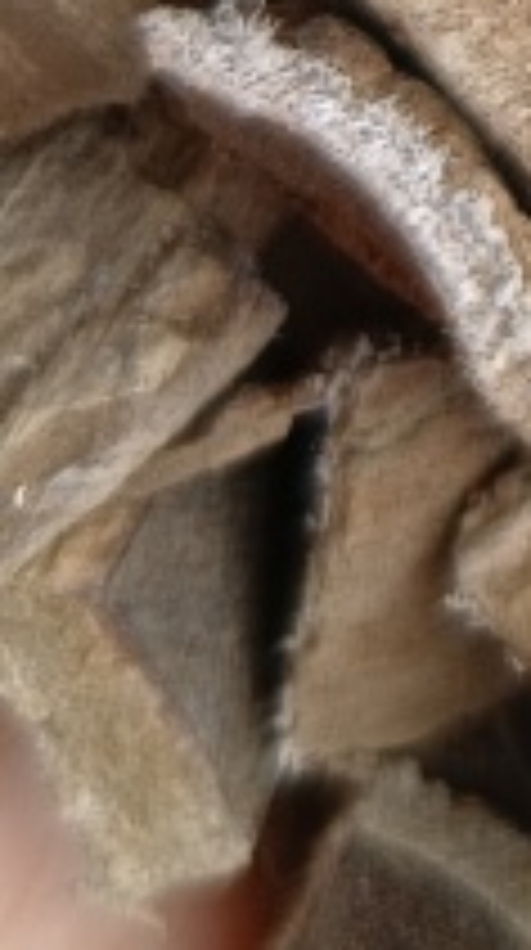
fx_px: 3193
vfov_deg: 15.2
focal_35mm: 127
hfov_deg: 8.5
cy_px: -601
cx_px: 1364
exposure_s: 1/124
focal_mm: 5.5
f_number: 1.88
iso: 50
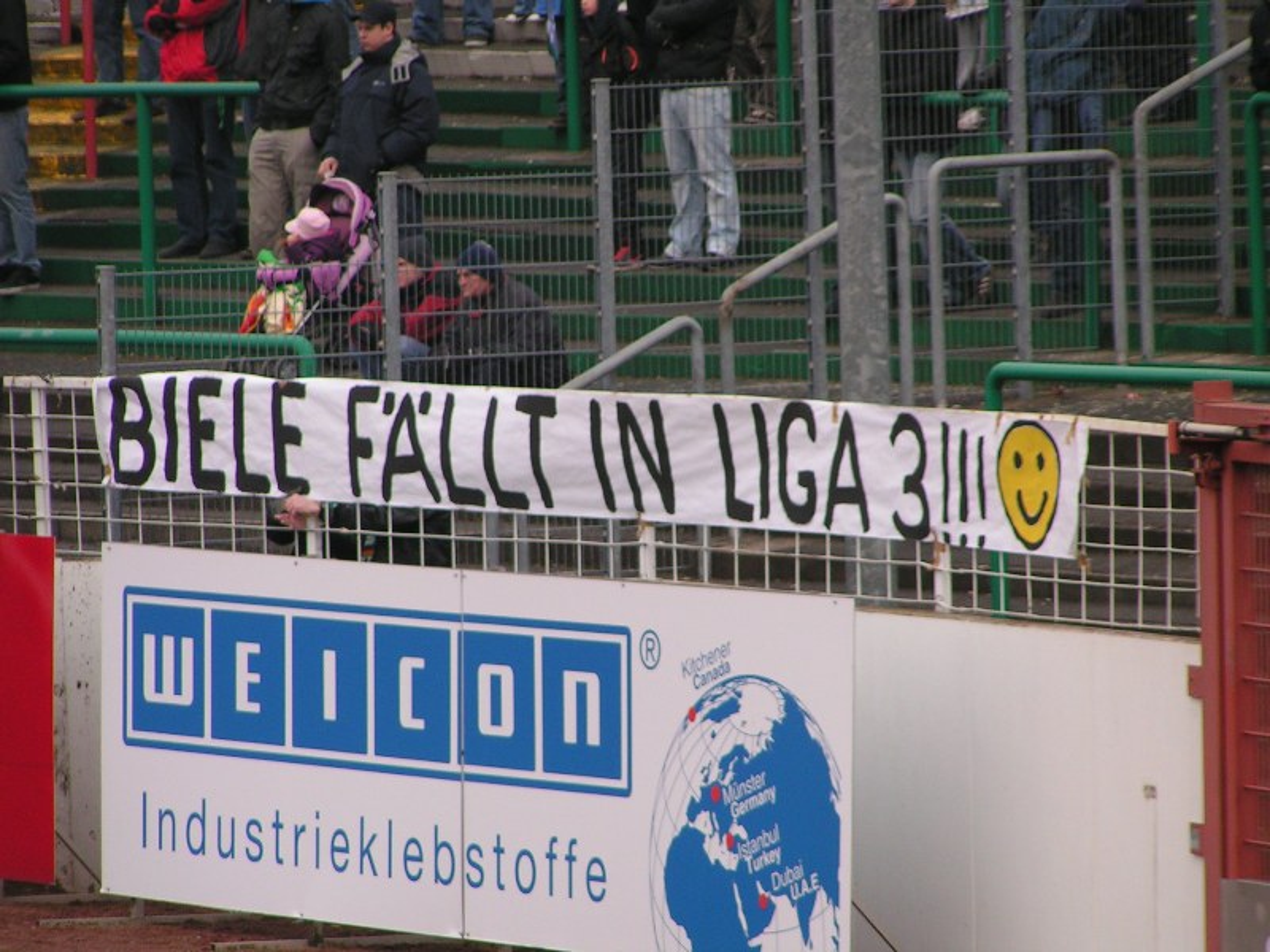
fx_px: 13024
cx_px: 635
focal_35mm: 355
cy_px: 476
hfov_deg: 5.6
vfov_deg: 4.2
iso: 80
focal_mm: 54.2
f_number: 3.5
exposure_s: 1/500
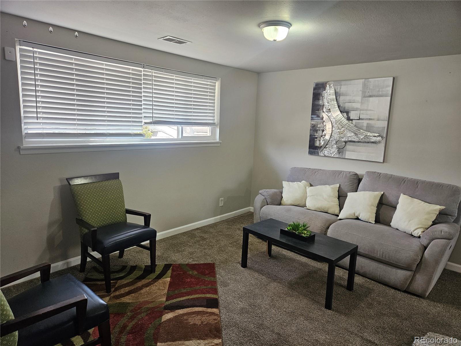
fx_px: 306
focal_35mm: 23
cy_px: 173
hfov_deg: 73.9
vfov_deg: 58.9
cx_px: 230
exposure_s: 1/120
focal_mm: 5.4
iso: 200
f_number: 1.8
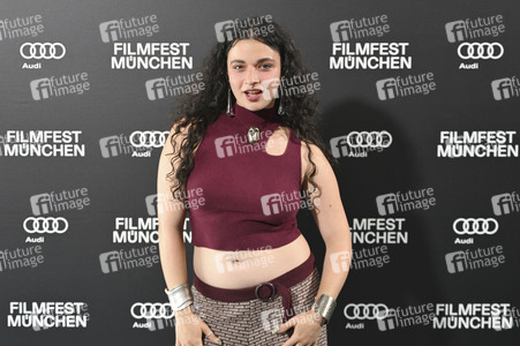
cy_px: 173
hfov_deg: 40.4
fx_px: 707
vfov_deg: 27.5
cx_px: 260
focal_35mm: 49
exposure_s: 1/160
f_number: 2.8
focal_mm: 49
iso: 1600
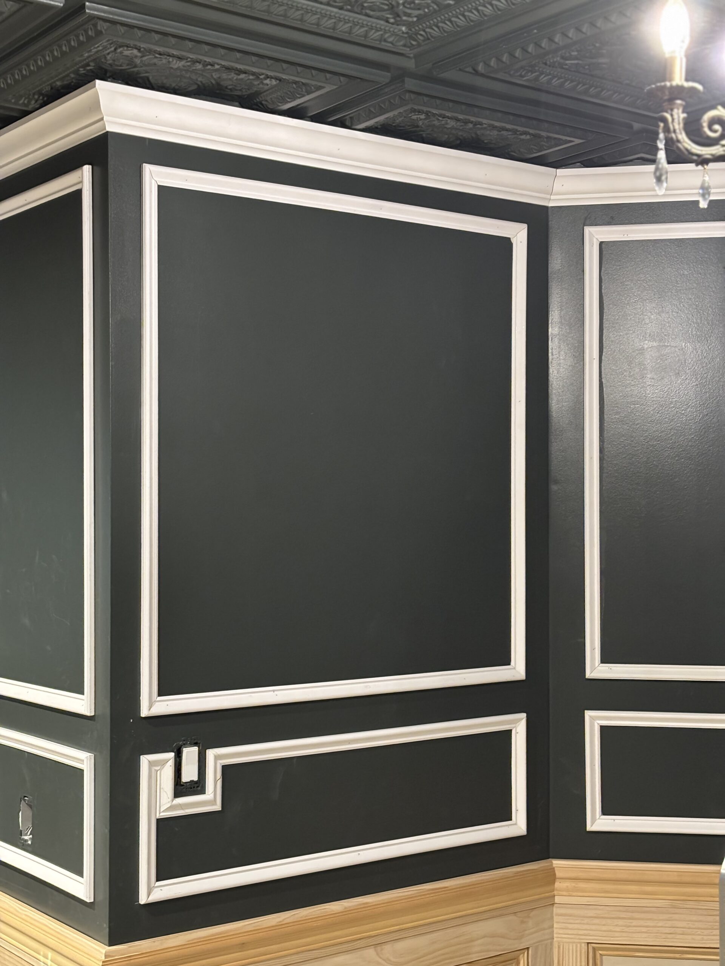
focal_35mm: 52
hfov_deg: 28.0
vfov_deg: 36.8
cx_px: 362
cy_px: 483
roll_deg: -0.6
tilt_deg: +0.0
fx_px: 1452
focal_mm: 5.96
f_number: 1.6
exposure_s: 1/30
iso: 320
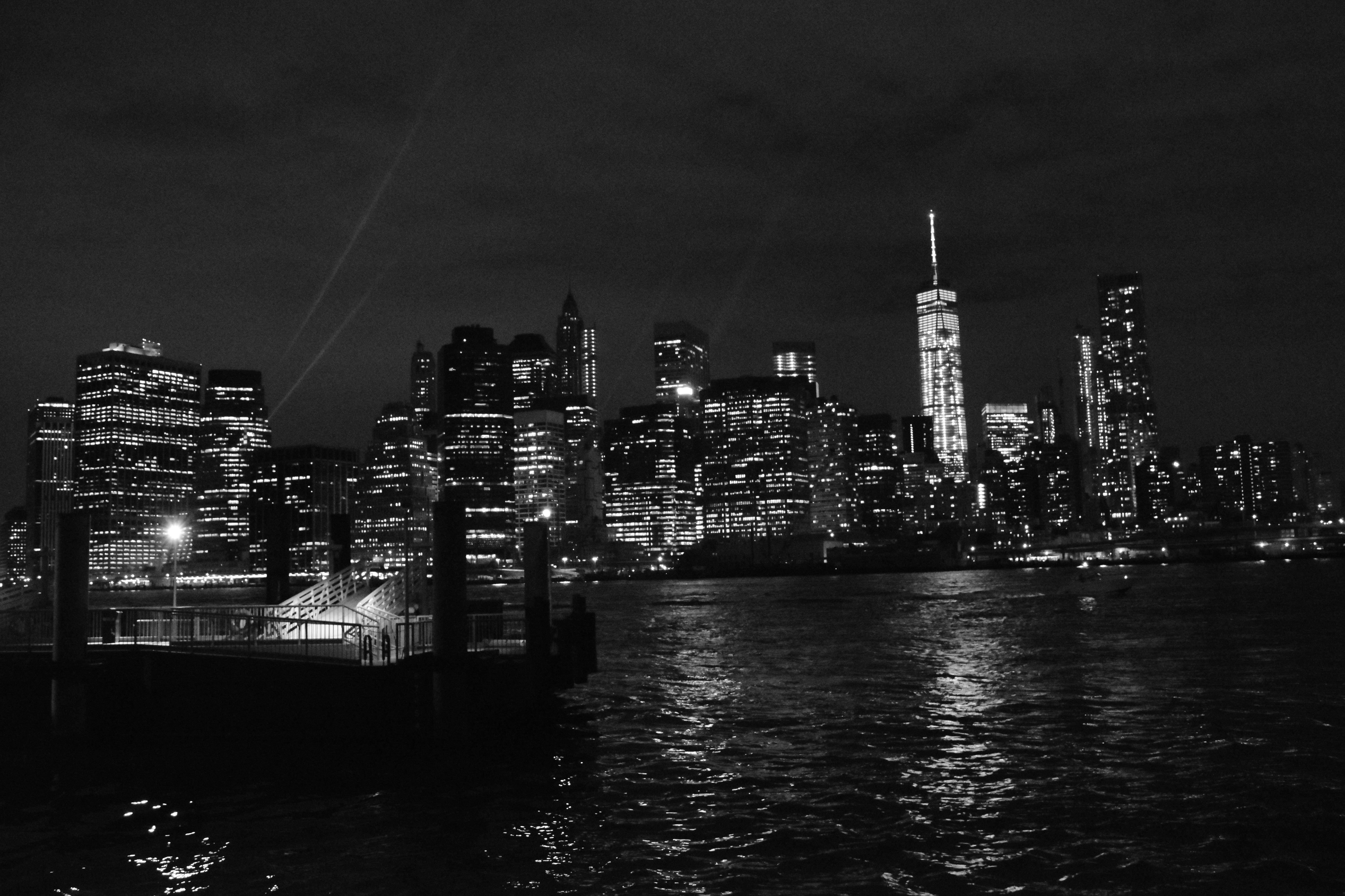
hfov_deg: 57.2
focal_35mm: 33
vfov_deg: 40.0
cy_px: 448
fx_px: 1233
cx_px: 672
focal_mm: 22
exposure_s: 1/30
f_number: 5.6
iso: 12800
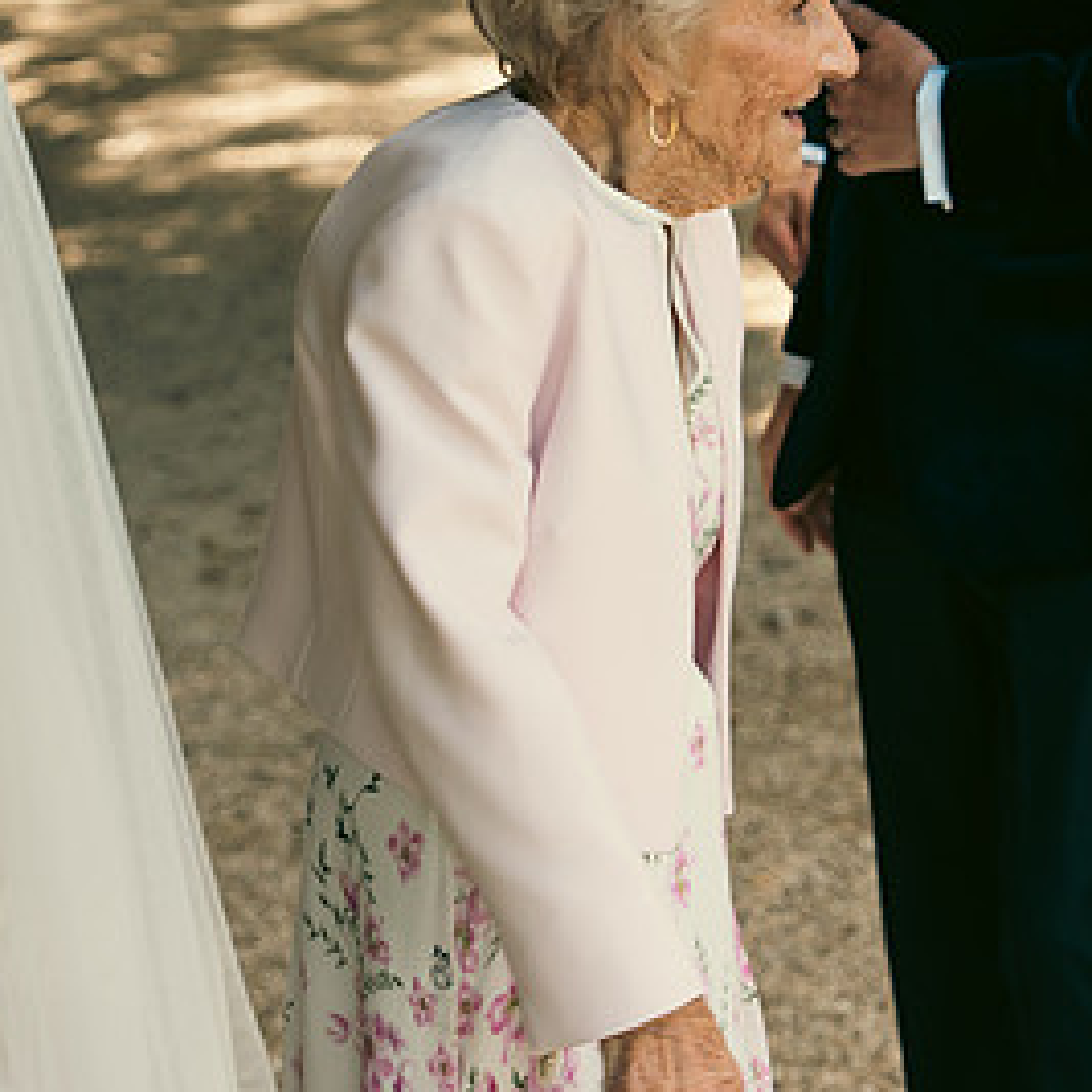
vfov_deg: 10.5
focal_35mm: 166
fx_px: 5925
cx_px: 744
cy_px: 325
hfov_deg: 10.5
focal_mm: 60
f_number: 3.5
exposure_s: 1/200
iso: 200
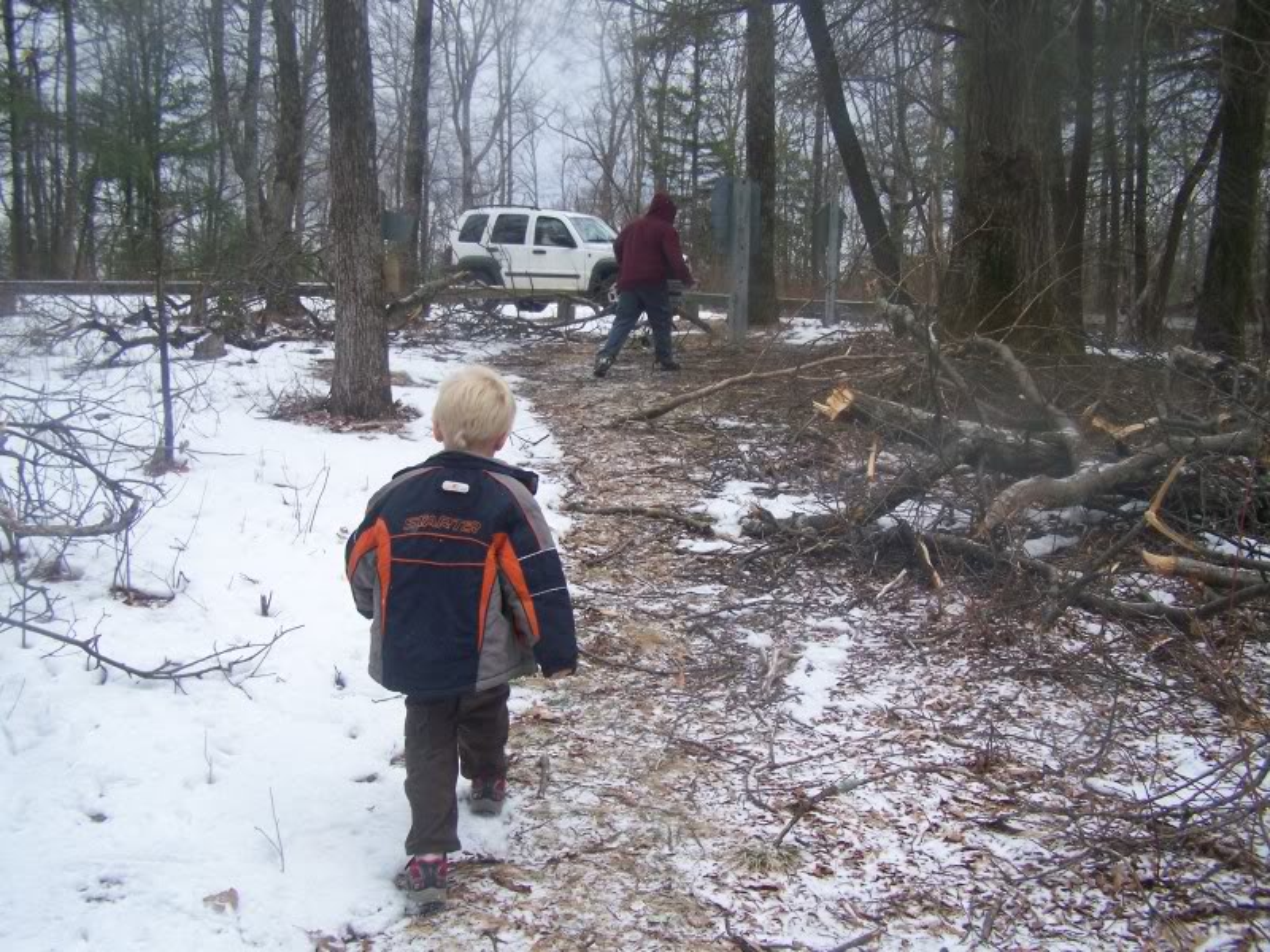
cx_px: 635
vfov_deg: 37.7
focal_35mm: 38
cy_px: 476
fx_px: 1394
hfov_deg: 49.0
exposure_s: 1/500
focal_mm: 6.3
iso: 160
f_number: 2.8
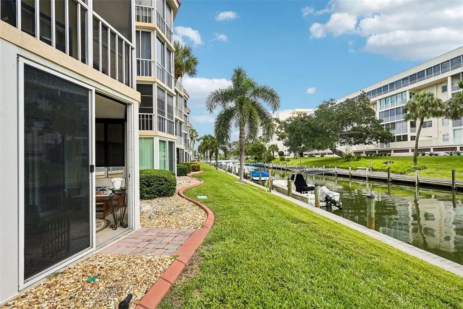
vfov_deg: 73.7
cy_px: 154
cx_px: 232
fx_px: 206
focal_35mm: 16
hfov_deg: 96.8
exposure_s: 1/800
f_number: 8
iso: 400
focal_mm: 16
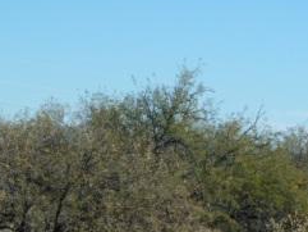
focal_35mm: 238
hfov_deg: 8.3
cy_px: 181
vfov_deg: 6.2
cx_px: 215
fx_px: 2119
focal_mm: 21
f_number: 5
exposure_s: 1/400
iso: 80
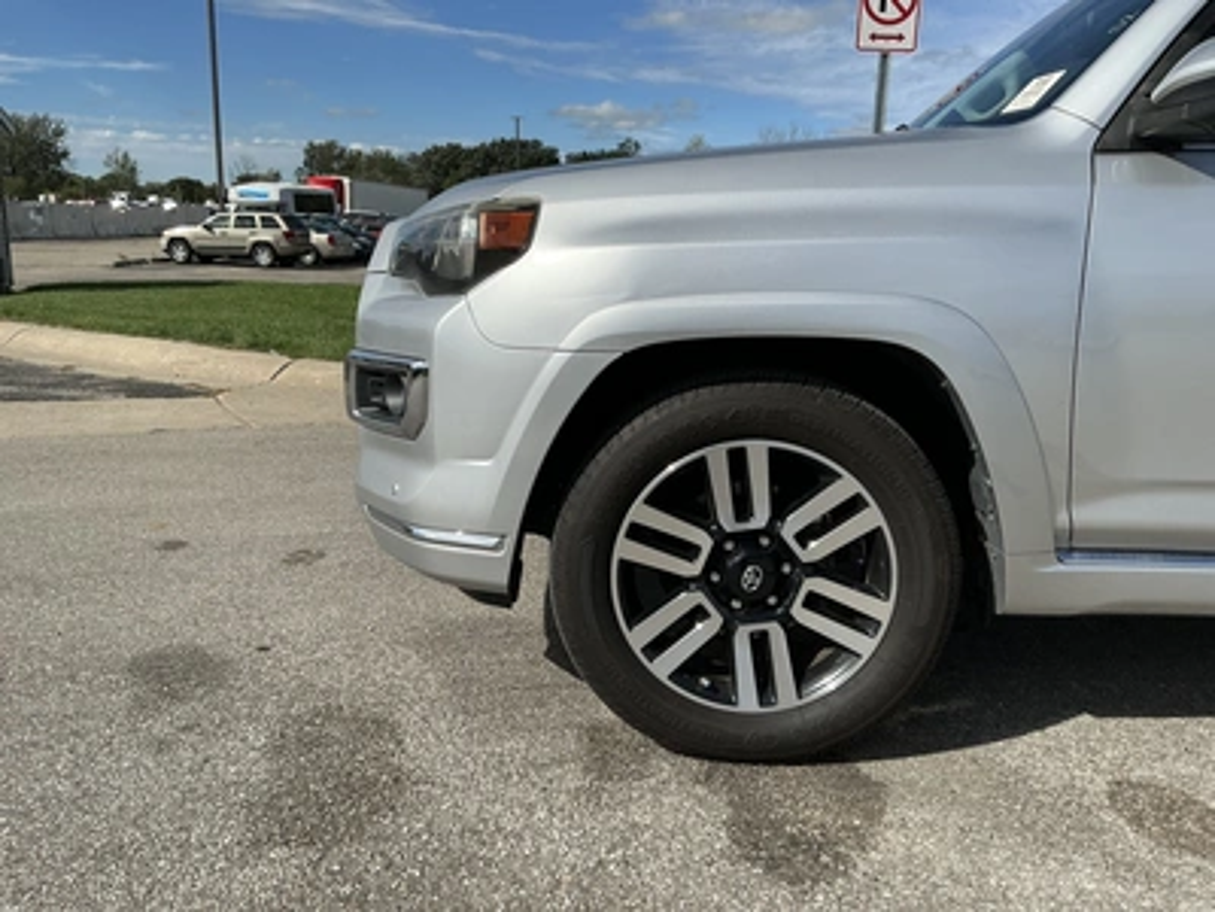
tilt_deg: -11.3
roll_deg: -1.8
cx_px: 608
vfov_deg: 49.7
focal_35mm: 28
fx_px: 983
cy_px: 456
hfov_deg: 63.4
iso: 25
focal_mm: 3
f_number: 1.8
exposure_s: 1/2801
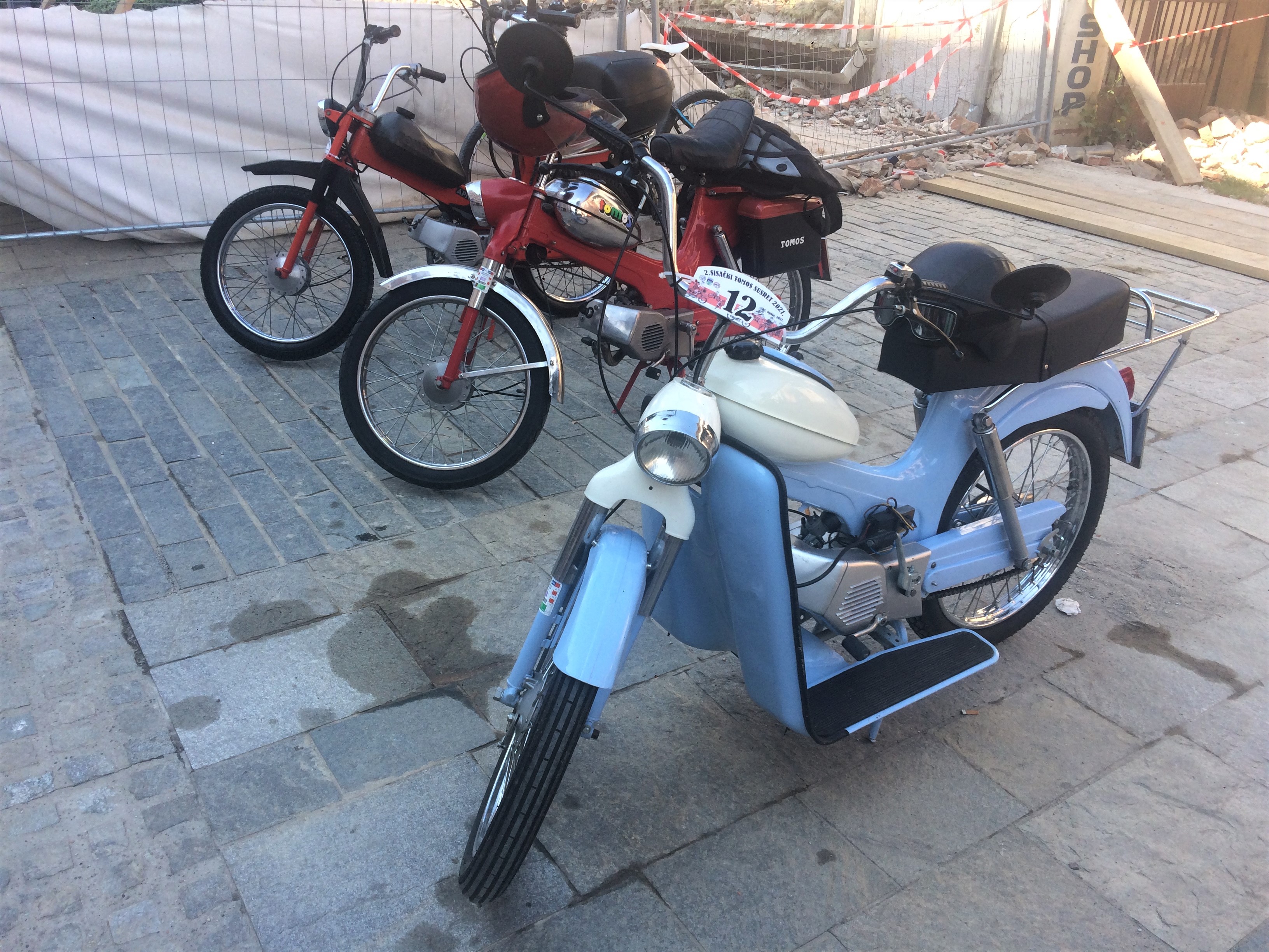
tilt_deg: -26.8
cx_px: 634
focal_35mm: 29
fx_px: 1063
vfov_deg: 48.2
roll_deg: -2.6
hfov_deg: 61.7
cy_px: 476
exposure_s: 1/513
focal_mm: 4.15
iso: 32
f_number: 2.2
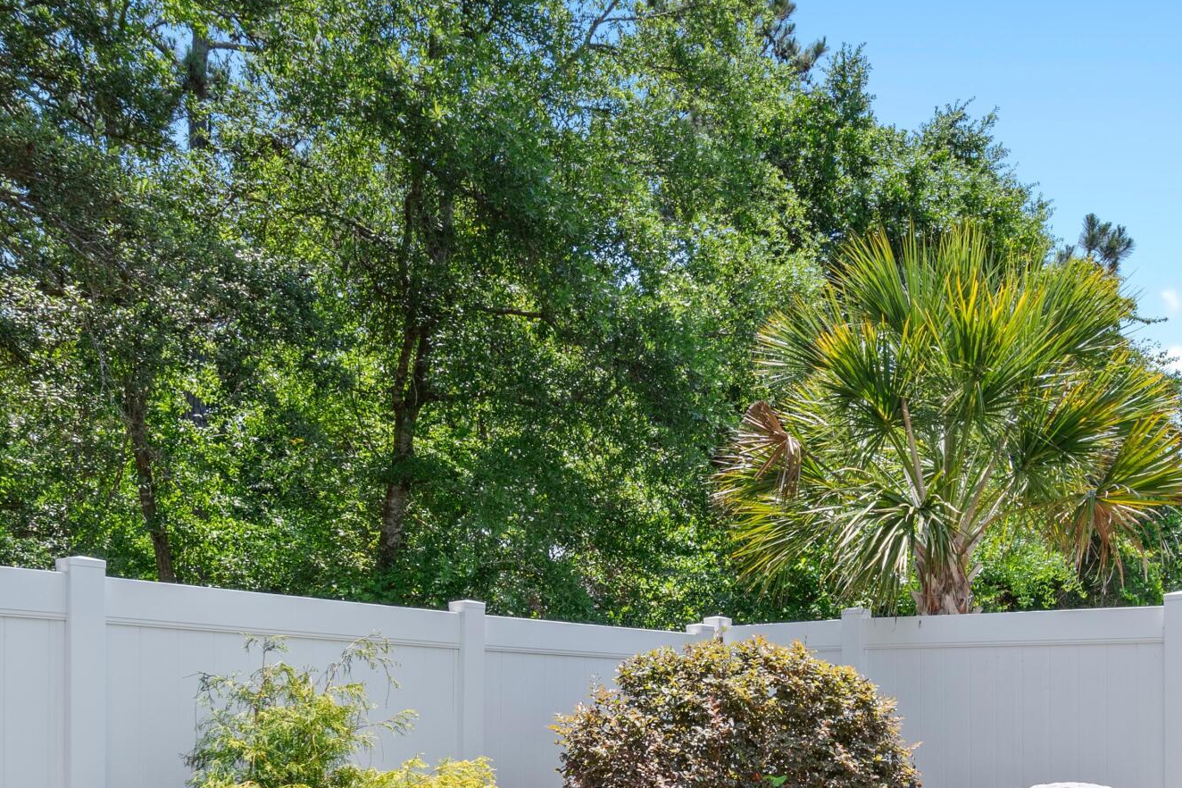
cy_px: 742
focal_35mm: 34
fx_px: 1116
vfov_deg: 36.0
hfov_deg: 55.4
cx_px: 708
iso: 100
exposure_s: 1/125
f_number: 5.6
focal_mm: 10
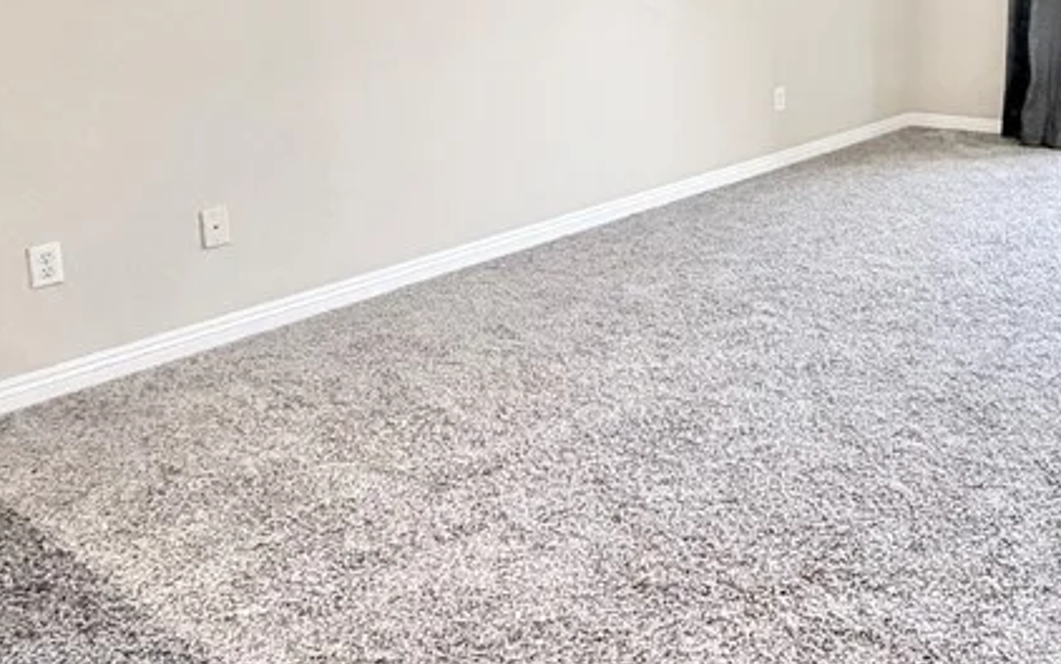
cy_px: 40
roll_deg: +2.0
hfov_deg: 49.9
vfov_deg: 33.1
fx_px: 1041
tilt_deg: -5.1
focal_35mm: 36
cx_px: 888
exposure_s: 1/120
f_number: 2.2
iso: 250
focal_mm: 2.22
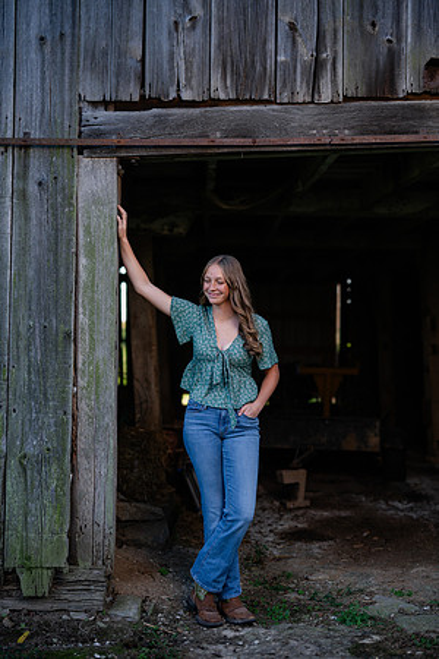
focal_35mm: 50
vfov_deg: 39.6
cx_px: 220
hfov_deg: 27.0
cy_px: 330
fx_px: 915
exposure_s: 1/1600
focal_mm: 50
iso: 160
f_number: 1.8
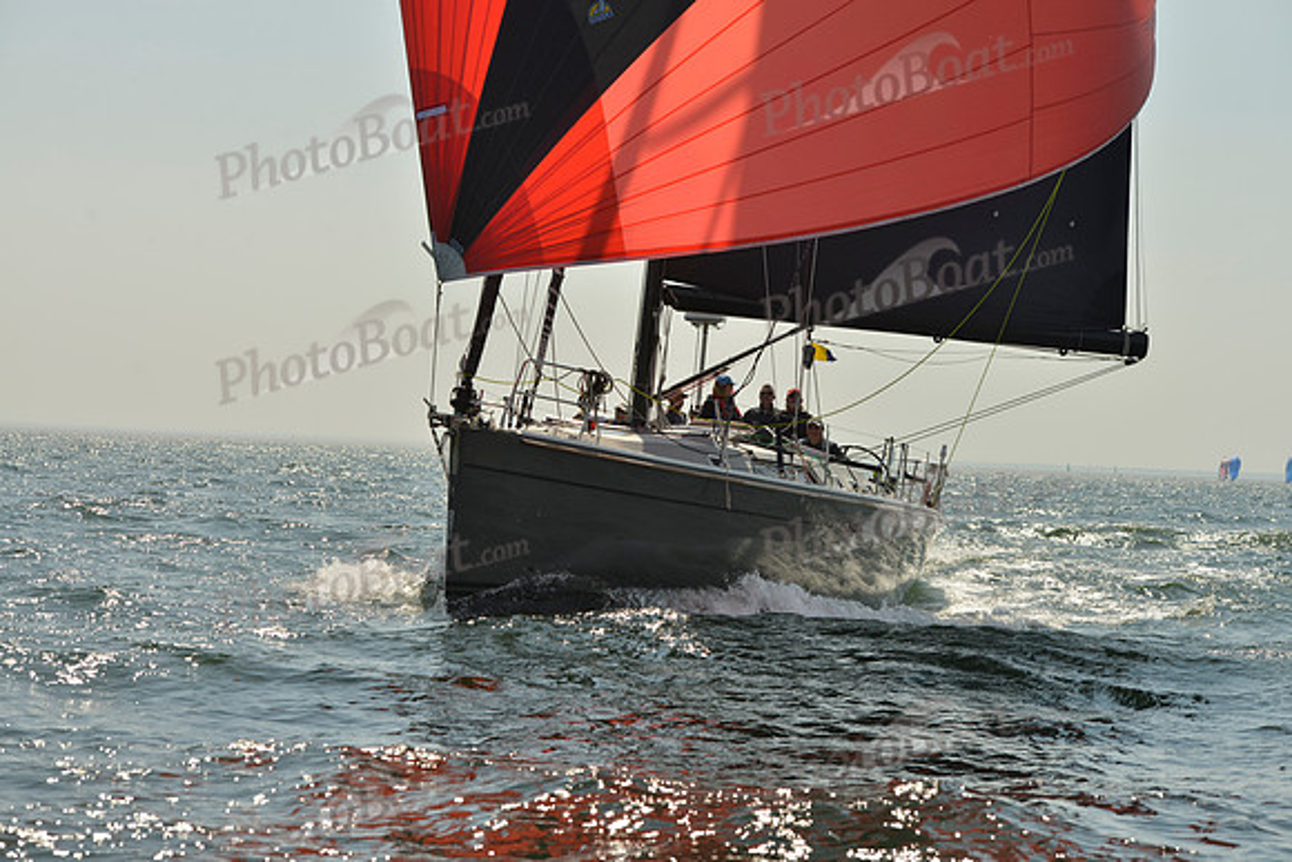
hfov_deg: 23.6
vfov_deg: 15.9
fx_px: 3087
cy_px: 431
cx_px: 646
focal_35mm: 86
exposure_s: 1/1250
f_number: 8
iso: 200
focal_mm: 86
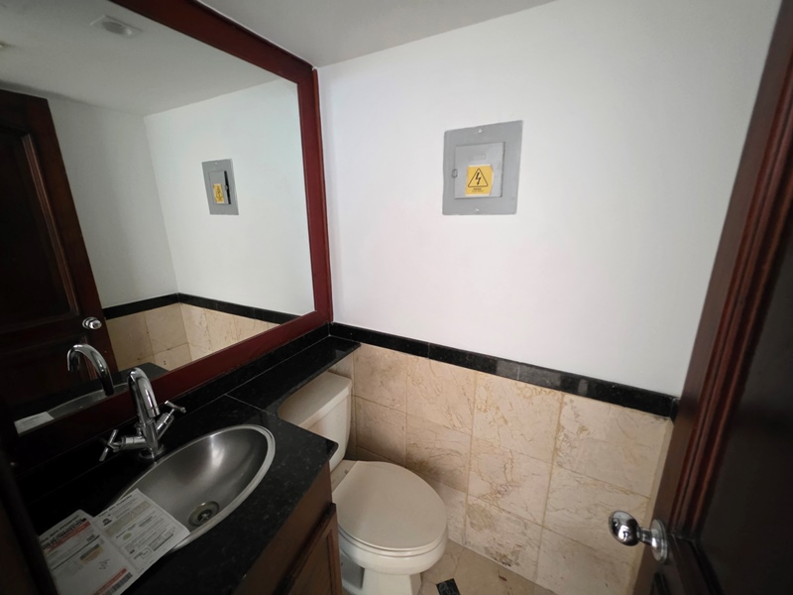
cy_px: 298
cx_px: 396
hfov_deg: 106.2
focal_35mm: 13
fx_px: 298
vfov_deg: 89.9
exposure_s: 1/15
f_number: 1.9
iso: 2500
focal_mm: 2.2
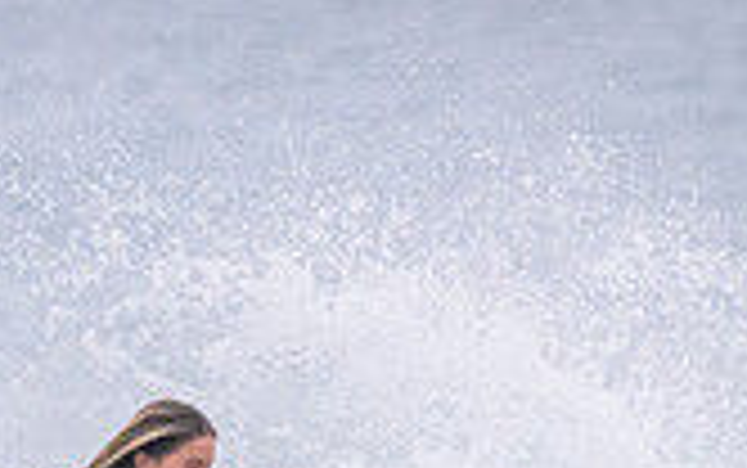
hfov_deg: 0.7
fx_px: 58040
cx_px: 108
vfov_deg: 0.5
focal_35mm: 2849
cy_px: 641
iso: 10000
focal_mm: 800
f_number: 11
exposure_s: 1/1250
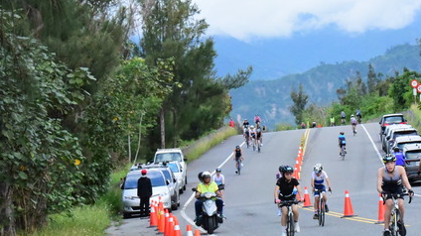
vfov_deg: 6.4
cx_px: 296
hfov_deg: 11.4
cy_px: 174
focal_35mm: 189
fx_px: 2109
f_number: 13
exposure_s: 1/2500
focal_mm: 98
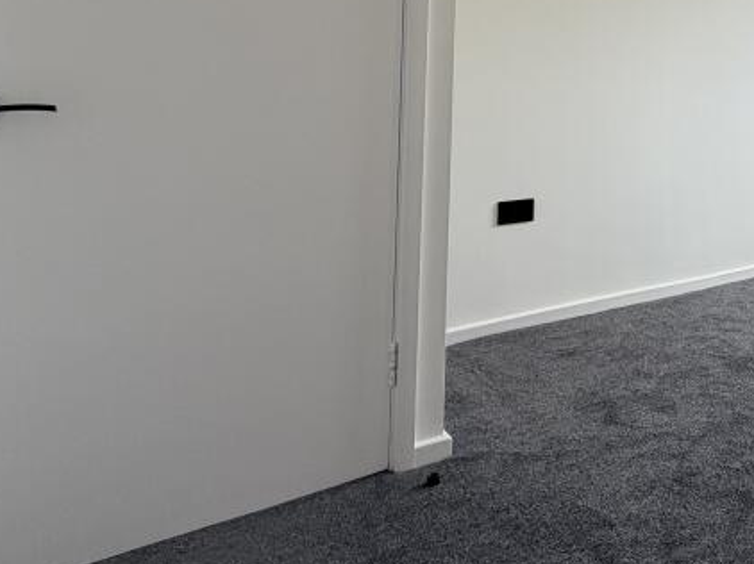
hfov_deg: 45.3
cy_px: 61
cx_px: 759
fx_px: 740
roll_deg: -0.7
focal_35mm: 34
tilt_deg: +1.6
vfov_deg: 38.9
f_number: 2.2
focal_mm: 2.22
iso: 80
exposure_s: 1/121
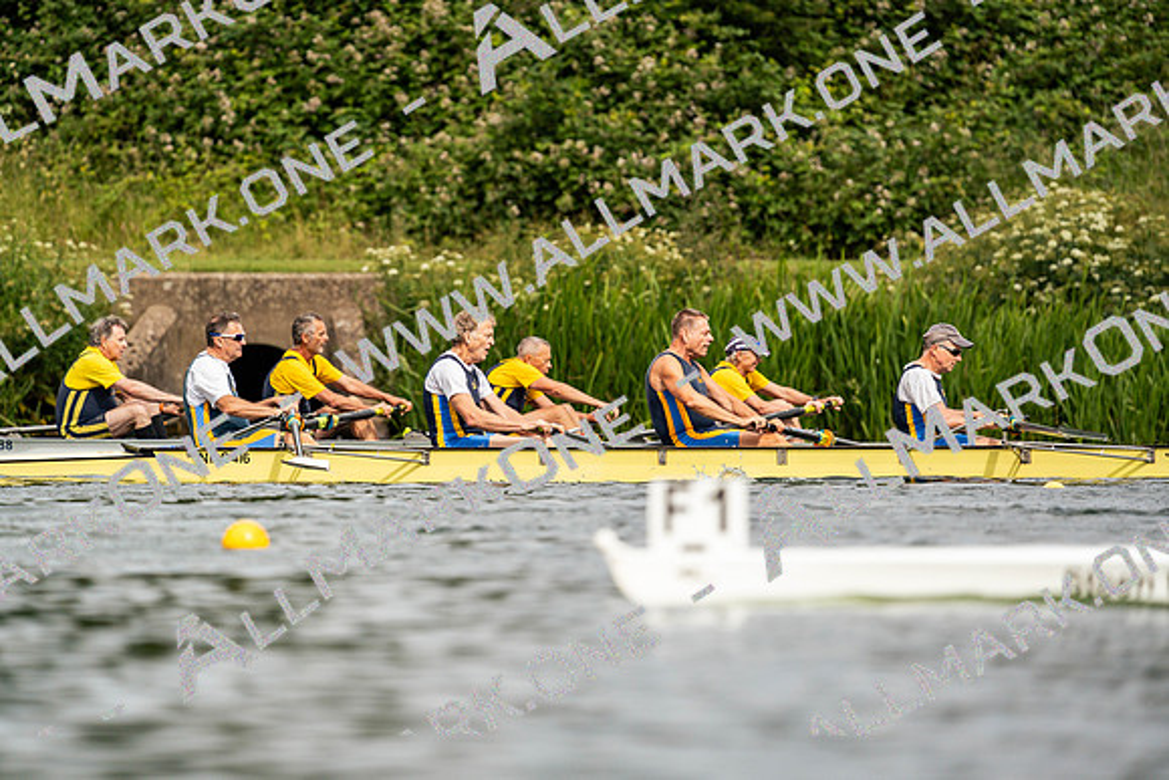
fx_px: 16109
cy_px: 390
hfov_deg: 4.2
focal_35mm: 496
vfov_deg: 2.8
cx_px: 584
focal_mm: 496
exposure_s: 1/2000
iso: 320
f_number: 6.3
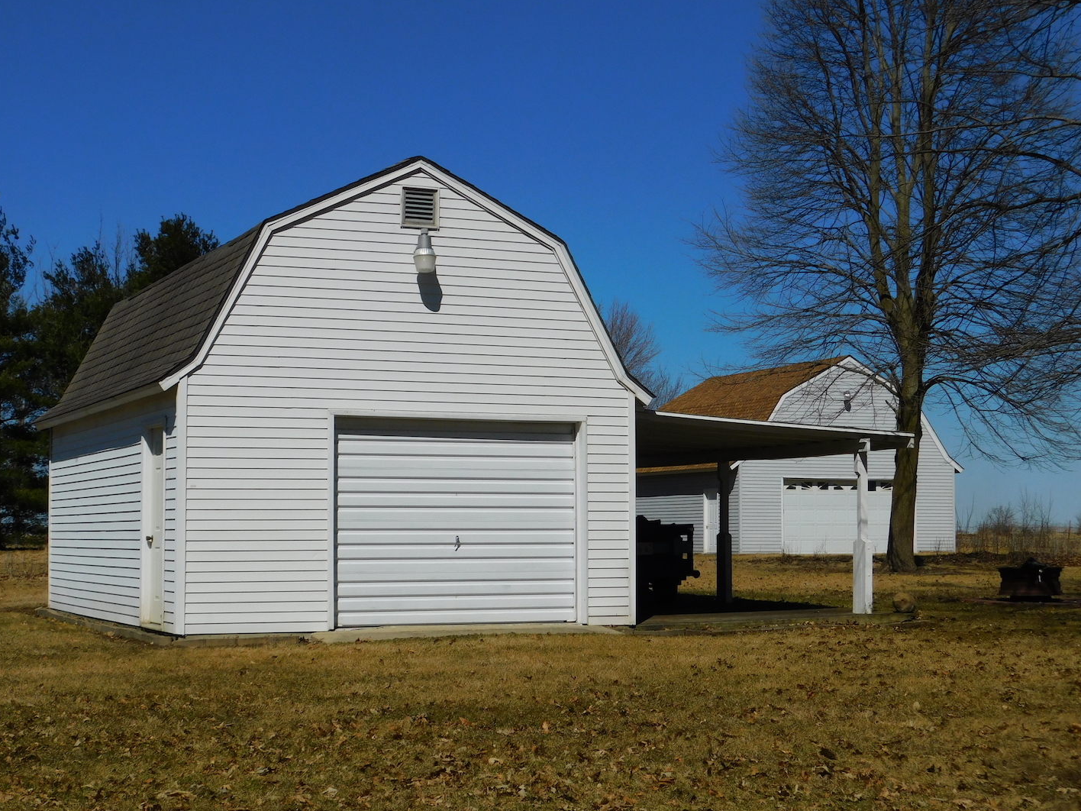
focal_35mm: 60
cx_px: 532
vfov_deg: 24.4
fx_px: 1874
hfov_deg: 32.2
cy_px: 409
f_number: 8
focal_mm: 10.4
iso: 125
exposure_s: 1/1000
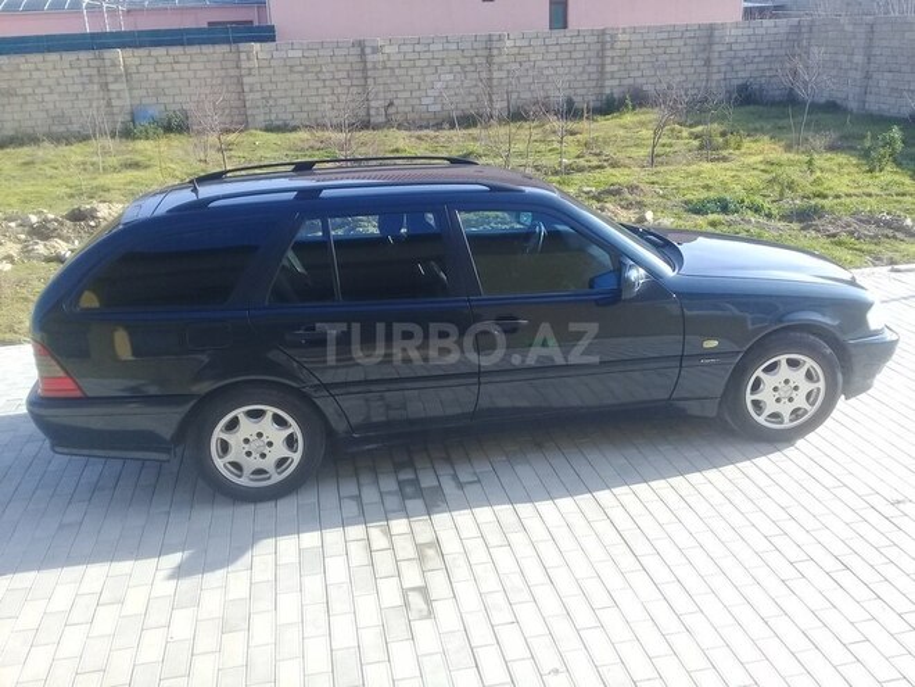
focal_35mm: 31
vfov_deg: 45.4
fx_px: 819
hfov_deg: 58.4
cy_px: 344
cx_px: 458
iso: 50
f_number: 2.2
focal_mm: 3.3
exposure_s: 1/436
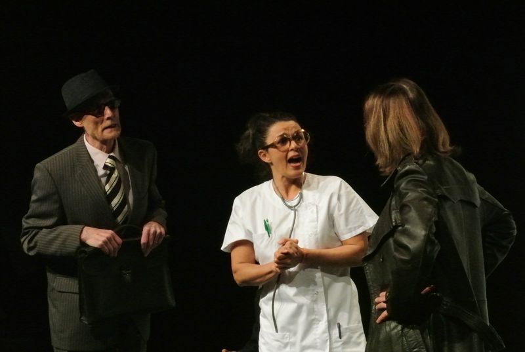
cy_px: 176
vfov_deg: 10.0
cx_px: 262
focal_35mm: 138
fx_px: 2017
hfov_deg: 14.8
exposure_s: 1/50
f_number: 13
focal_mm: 51.2
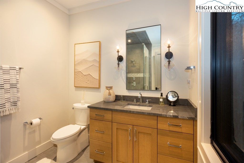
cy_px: 82
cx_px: 122
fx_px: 112
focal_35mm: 16
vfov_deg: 72.1
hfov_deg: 95.0
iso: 320
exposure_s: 1/8
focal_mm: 16.5
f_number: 11
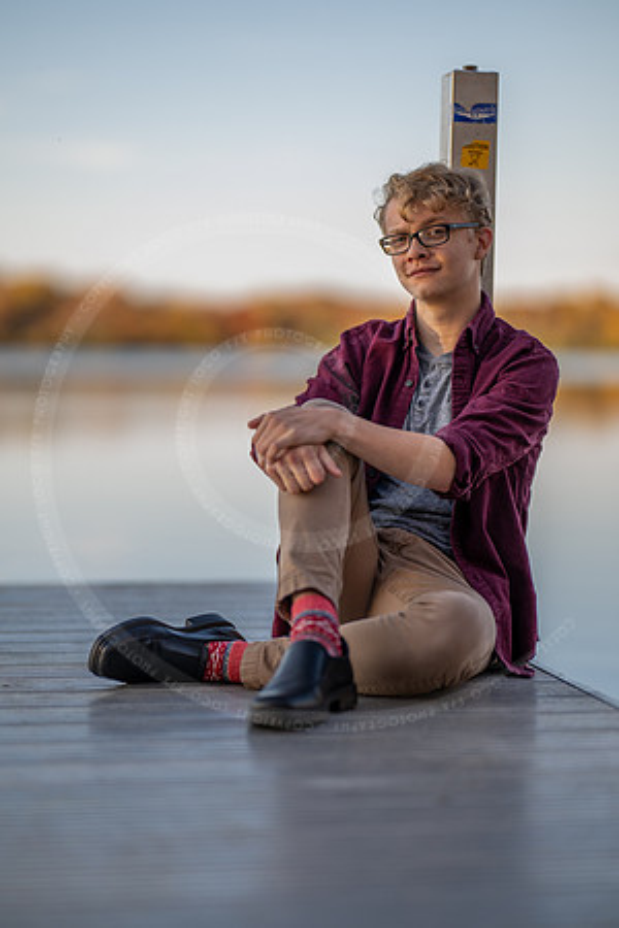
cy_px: 464
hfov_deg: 16.1
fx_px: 2192
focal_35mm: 85
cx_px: 310
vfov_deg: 23.9
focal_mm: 85
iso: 125
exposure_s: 1/2000
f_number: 1.2
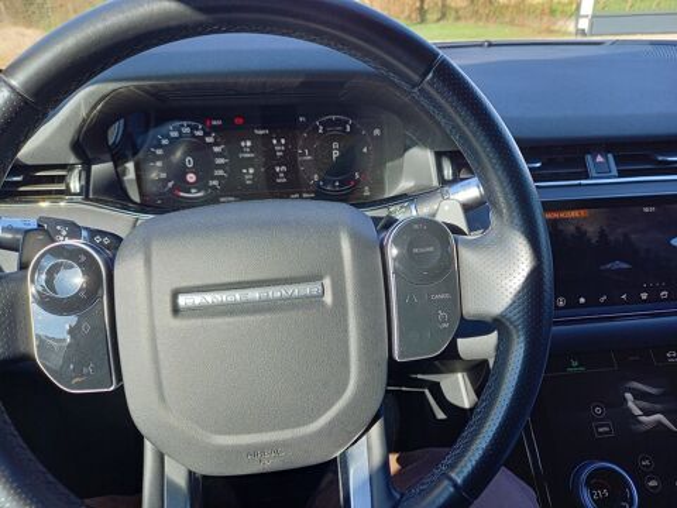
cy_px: 254
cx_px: 338
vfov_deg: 54.9
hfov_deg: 69.4
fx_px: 489
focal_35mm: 25
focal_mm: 4.65
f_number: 1.8
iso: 50
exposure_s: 1/100
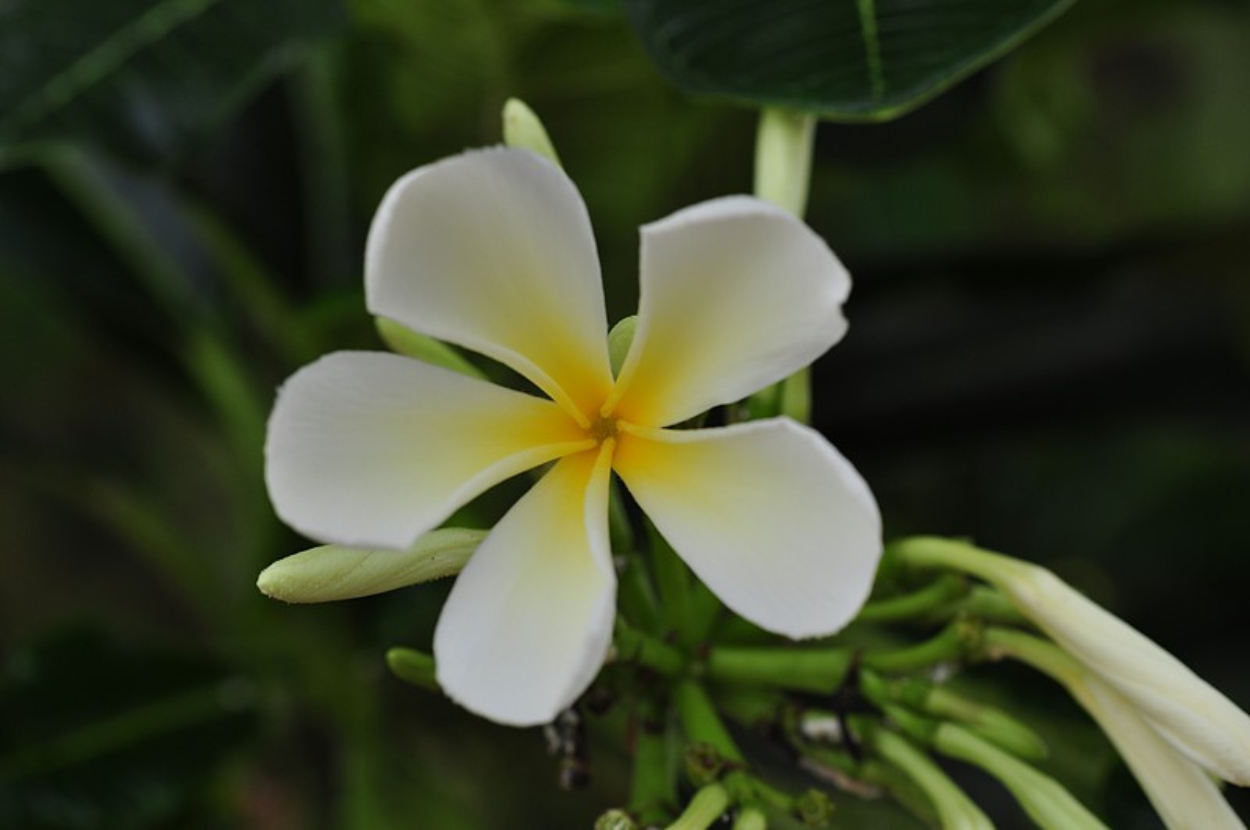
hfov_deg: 22.7
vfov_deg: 15.1
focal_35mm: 90
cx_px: 625
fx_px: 3121
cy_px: 415
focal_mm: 60
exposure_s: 1/160
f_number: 7.1
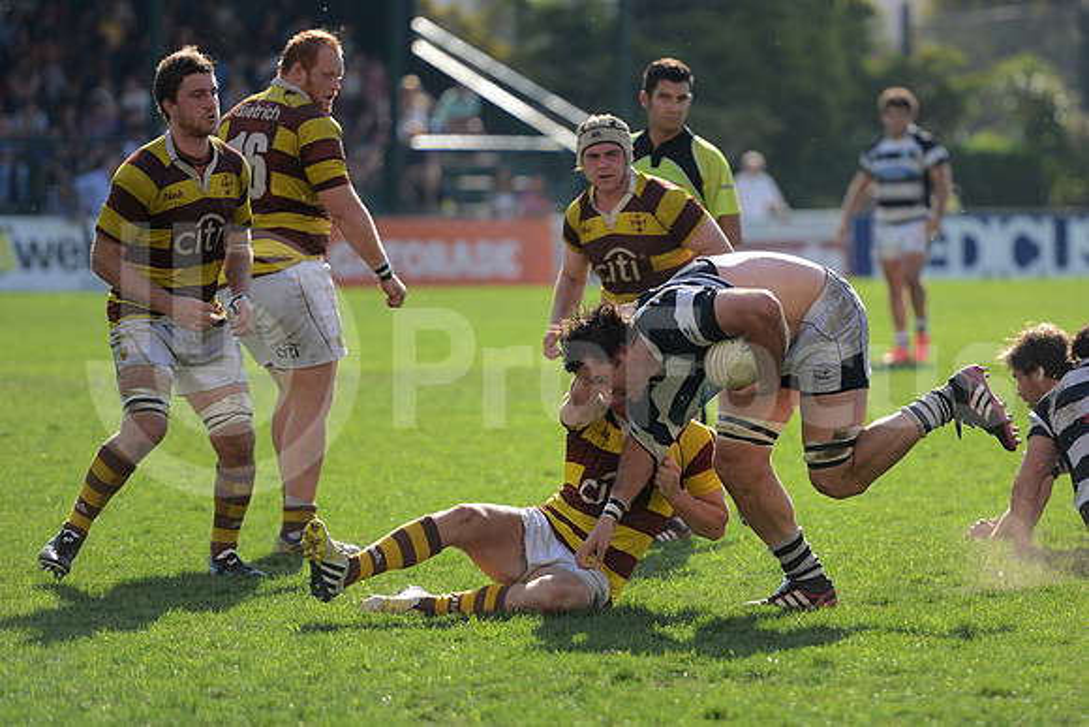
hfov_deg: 10.5
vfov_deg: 7.0
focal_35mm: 195
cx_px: 544
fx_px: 5900
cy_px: 364
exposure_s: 1/1250
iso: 320
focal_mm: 195
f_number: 2.8
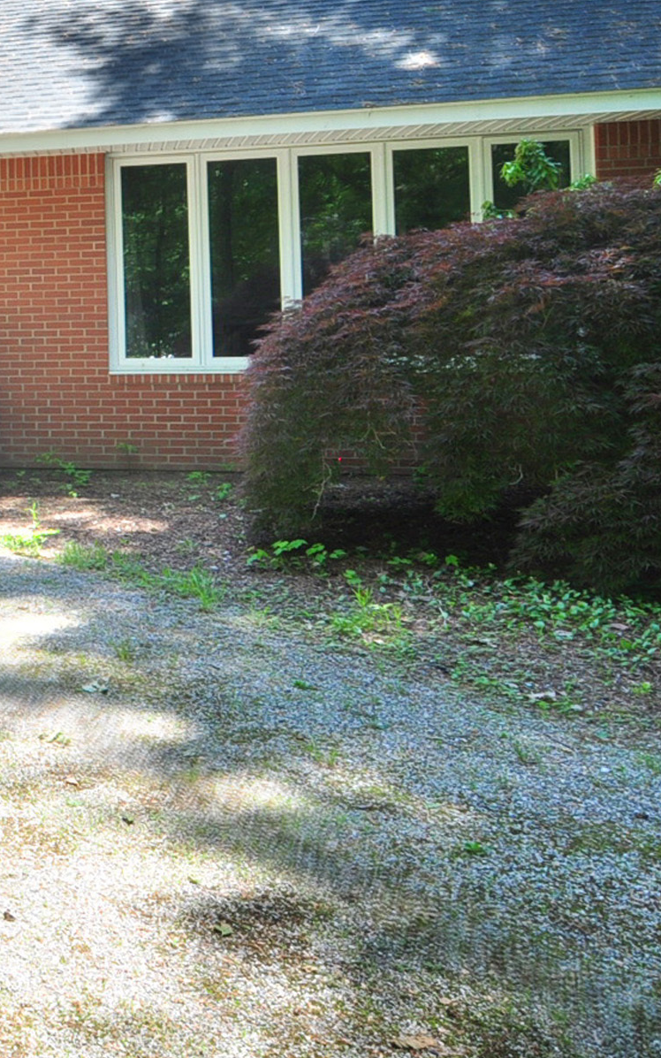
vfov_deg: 50.9
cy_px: 286
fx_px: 1067
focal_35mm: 37
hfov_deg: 26.2
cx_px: -304
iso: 250
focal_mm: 10
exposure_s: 1/60
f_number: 8
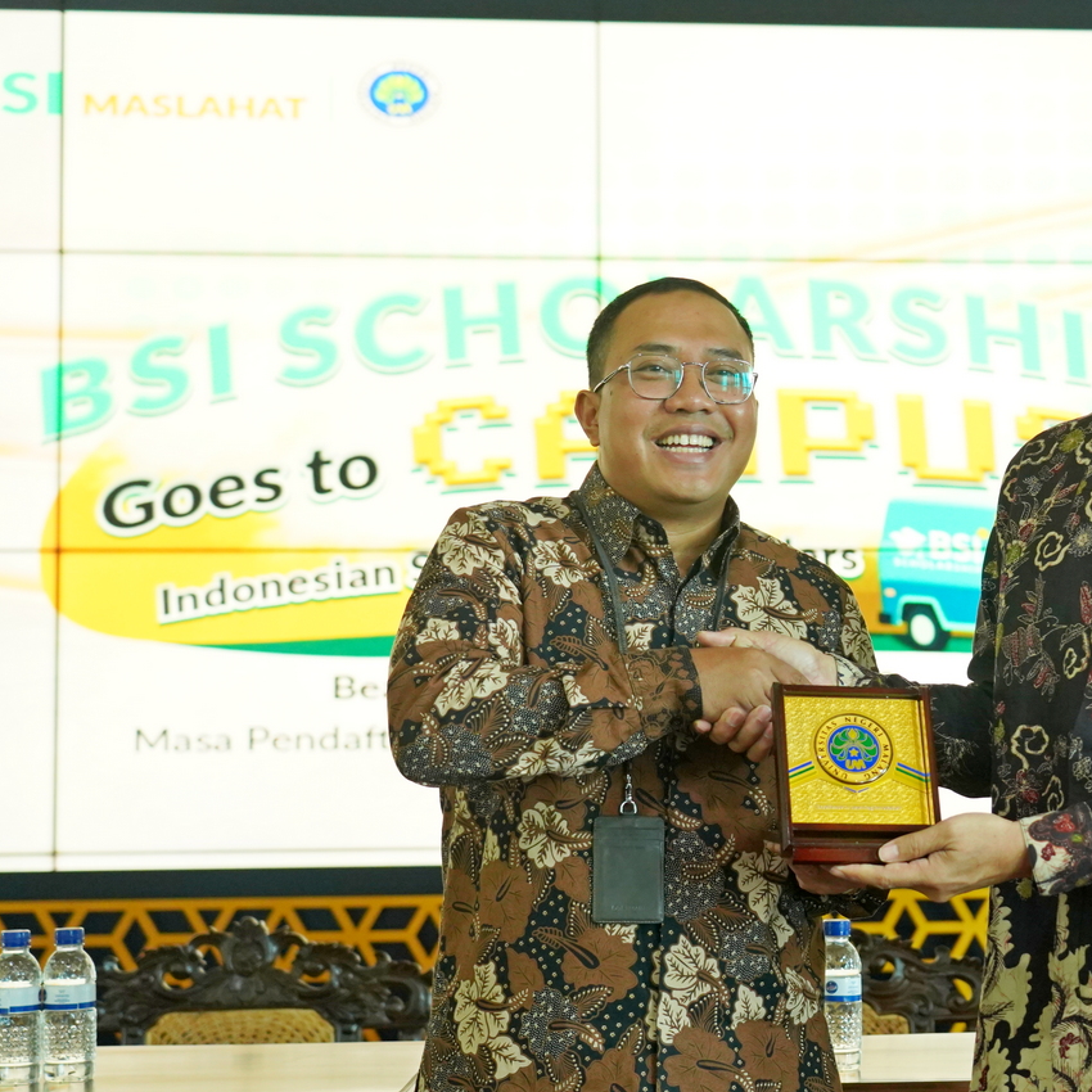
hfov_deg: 23.5
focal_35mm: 72
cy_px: 595
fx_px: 2570
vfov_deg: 24.0
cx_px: 938
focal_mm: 48
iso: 3200
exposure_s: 1/100
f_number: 4
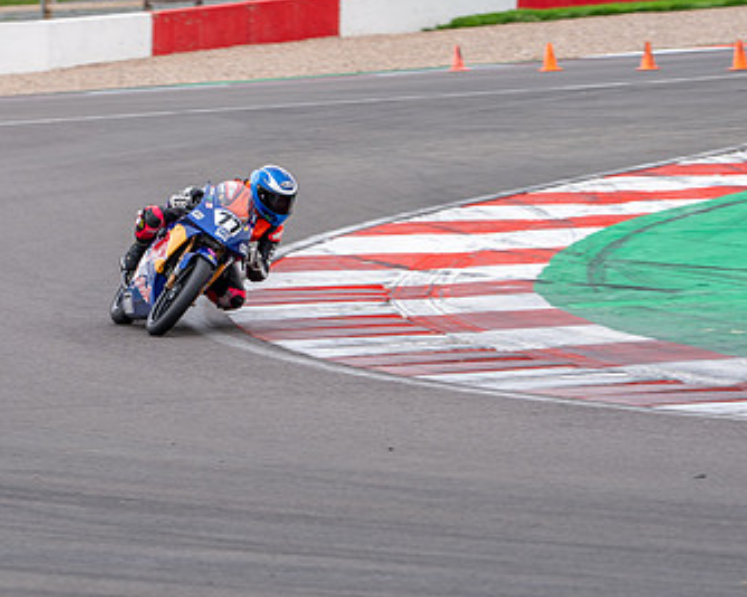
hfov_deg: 5.4
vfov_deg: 4.3
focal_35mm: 356
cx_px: 180
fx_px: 7868
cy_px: 189
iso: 200
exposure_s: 1/200
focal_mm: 218
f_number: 6.3
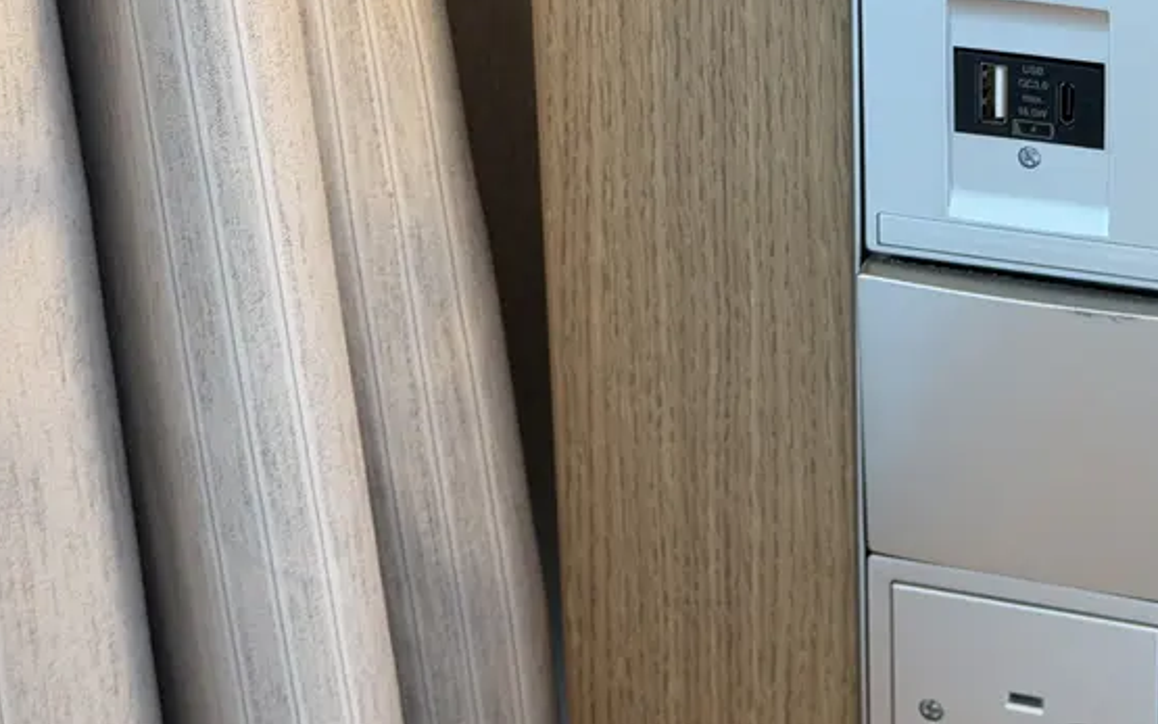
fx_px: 3472
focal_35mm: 110
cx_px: 933
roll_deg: +0.3
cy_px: -15
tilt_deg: -19.6
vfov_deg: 11.8
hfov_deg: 18.8
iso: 100
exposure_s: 1/84
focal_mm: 6.76
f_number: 1.78
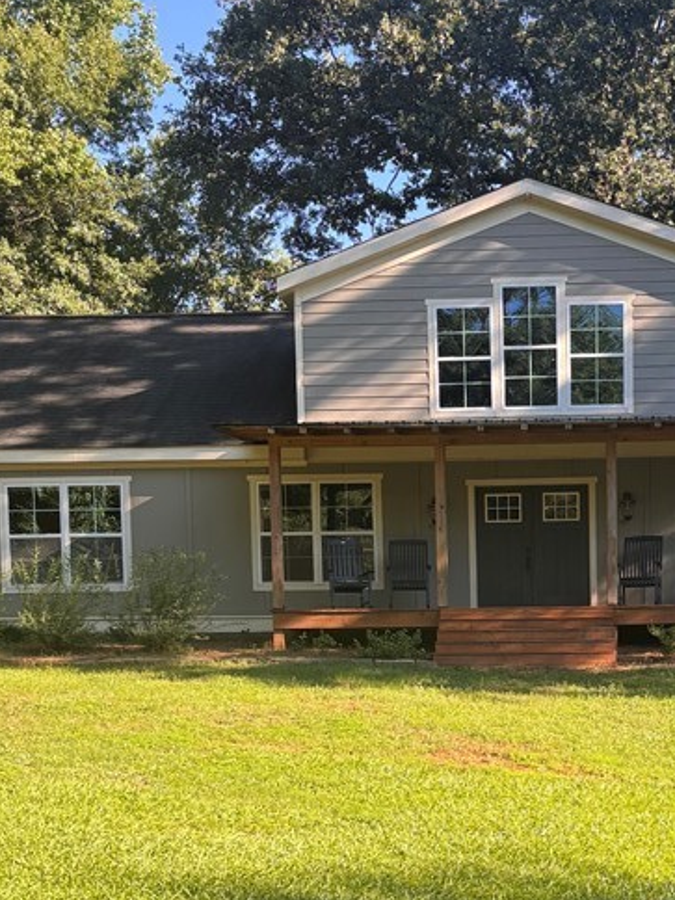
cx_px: 528
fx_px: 1430
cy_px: 723
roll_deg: +0.5
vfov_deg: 33.9
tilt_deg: -3.8
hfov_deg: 26.1
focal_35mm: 55
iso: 50
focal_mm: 5.96
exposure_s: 1/544
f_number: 1.6
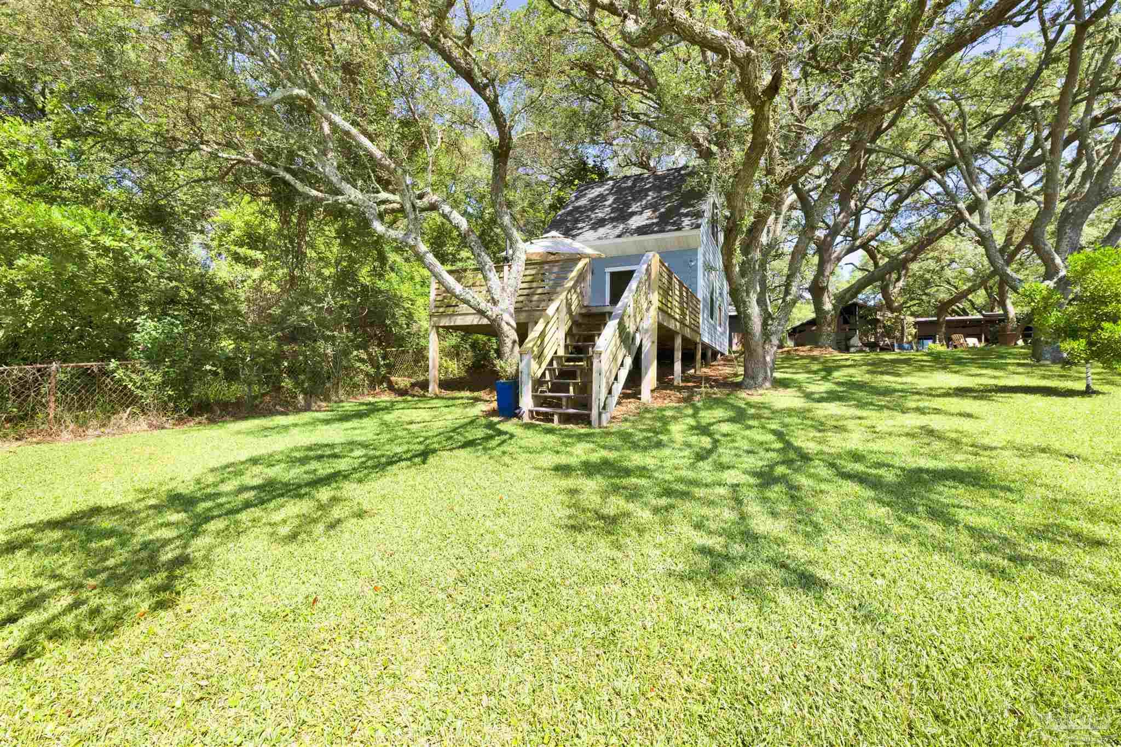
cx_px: 560
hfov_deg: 100.4
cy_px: 374
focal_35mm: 15
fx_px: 467
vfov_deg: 77.3
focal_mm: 15
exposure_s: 1/250
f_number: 11
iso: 400
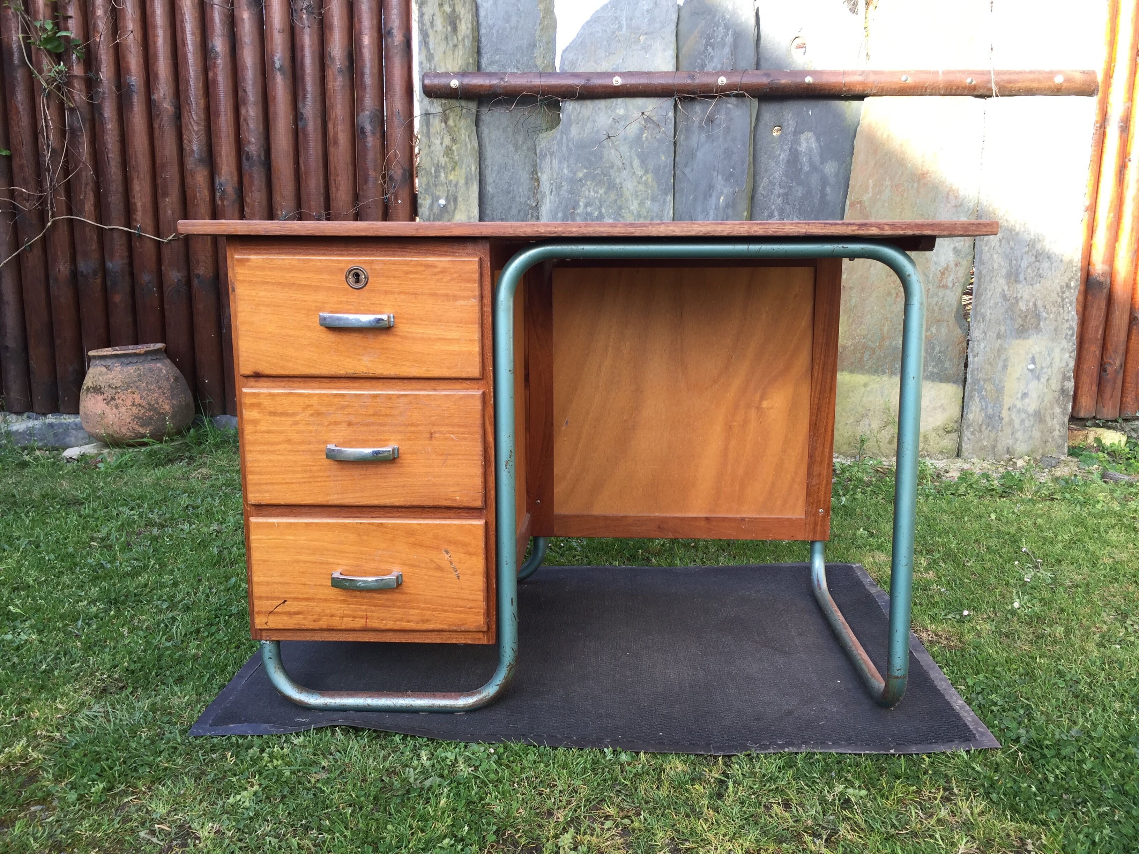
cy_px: 427
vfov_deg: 48.2
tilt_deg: -11.5
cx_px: 570
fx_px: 954
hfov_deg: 61.7
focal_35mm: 29
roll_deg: -1.9
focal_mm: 4.15
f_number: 2.2
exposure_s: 1/113
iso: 32
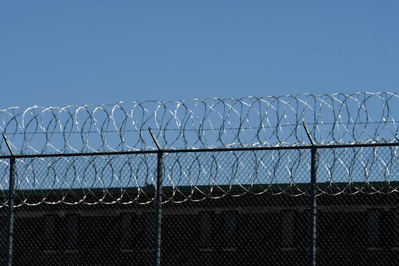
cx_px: 200
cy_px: 133
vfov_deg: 5.6
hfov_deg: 8.3
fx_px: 2743
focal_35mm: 248
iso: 125
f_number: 6.3
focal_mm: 165
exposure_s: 1/1000
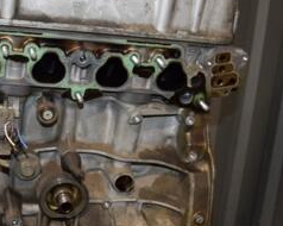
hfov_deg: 29.1
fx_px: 536
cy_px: 125
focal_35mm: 64
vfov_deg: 23.8
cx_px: 65
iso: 800
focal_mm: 18
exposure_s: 1/60
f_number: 5
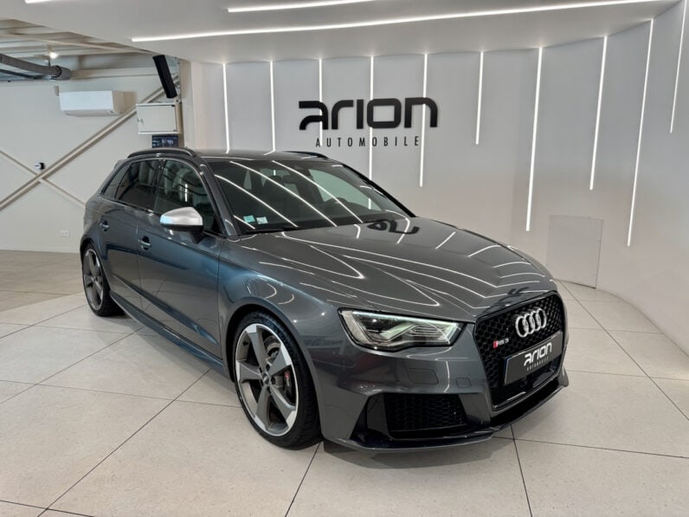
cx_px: 344
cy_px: 258
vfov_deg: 56.8
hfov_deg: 71.6
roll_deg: +0.4
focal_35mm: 24
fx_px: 478
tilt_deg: -9.5
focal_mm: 6.76
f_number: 1.78
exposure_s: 1/82
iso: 100
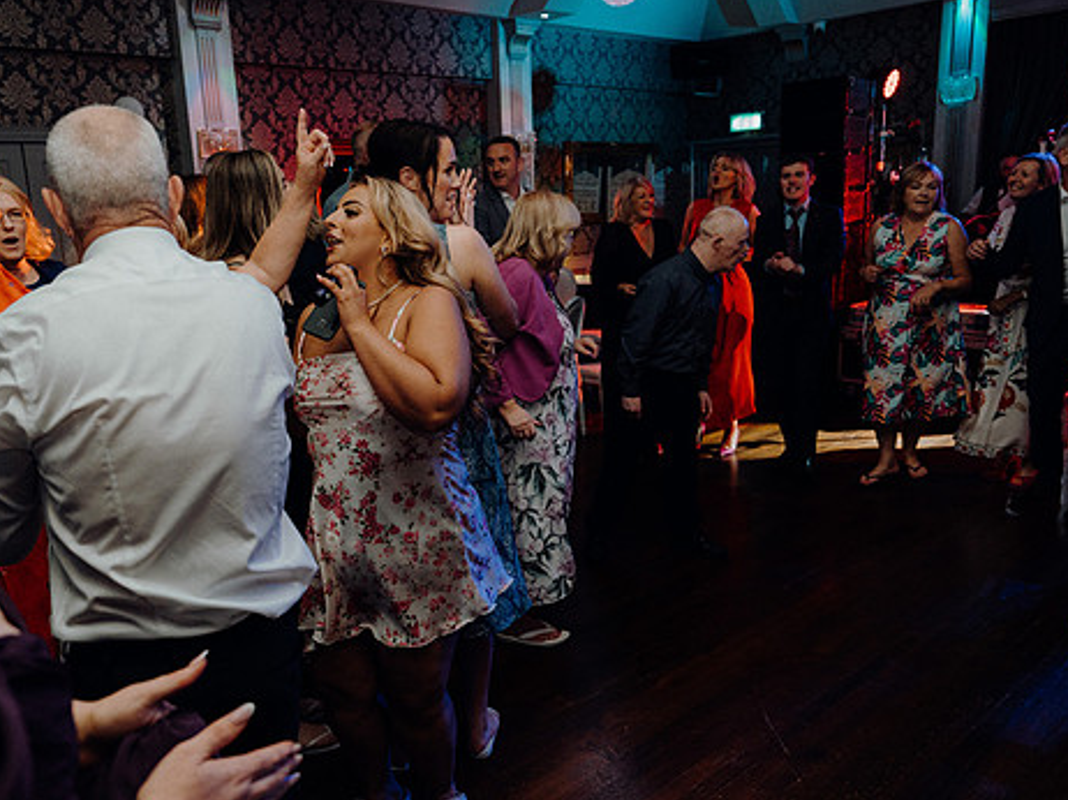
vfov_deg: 48.1
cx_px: 474
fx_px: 894
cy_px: 434
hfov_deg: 61.5
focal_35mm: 29
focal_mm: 24
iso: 2500
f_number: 3.5
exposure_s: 1/160
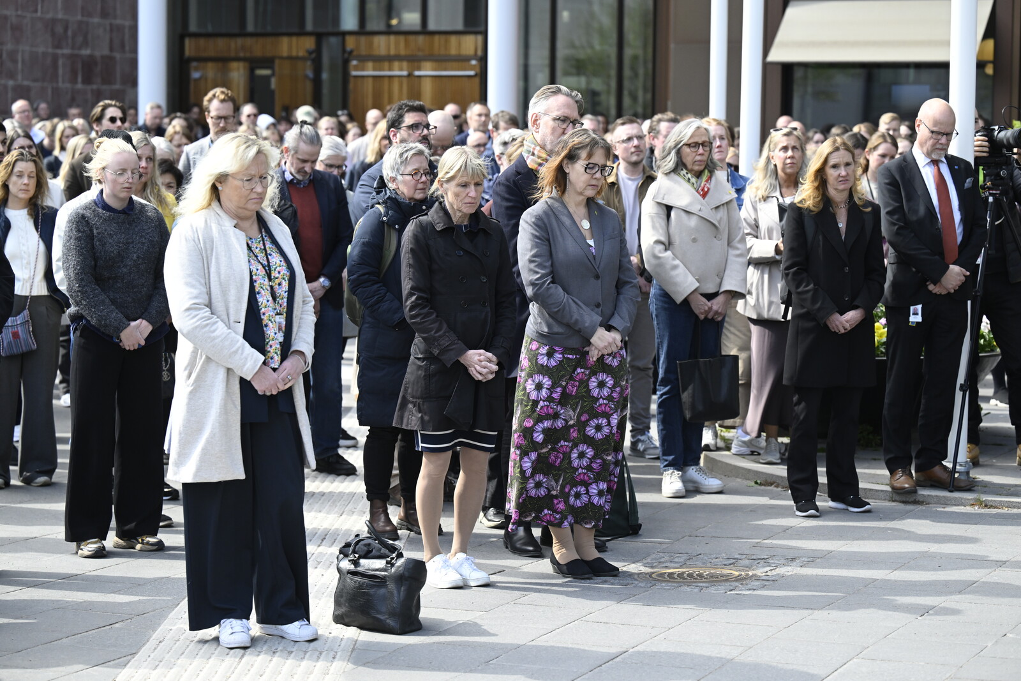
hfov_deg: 23.6
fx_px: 2439
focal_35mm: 86
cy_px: 340
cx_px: 510
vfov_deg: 15.9
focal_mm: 86
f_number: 3.5
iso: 800
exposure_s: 1/1600
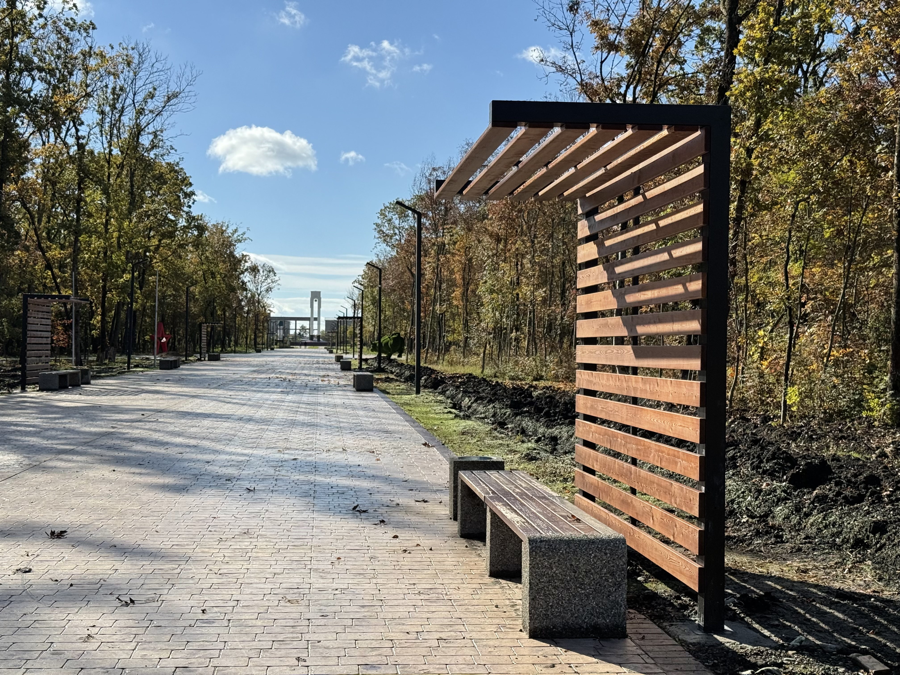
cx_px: 450
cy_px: 338
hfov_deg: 39.7
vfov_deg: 30.3
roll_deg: -1.0
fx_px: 1248
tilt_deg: +1.7
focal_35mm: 48
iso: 64
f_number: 1.78
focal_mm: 6.76
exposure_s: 1/6024
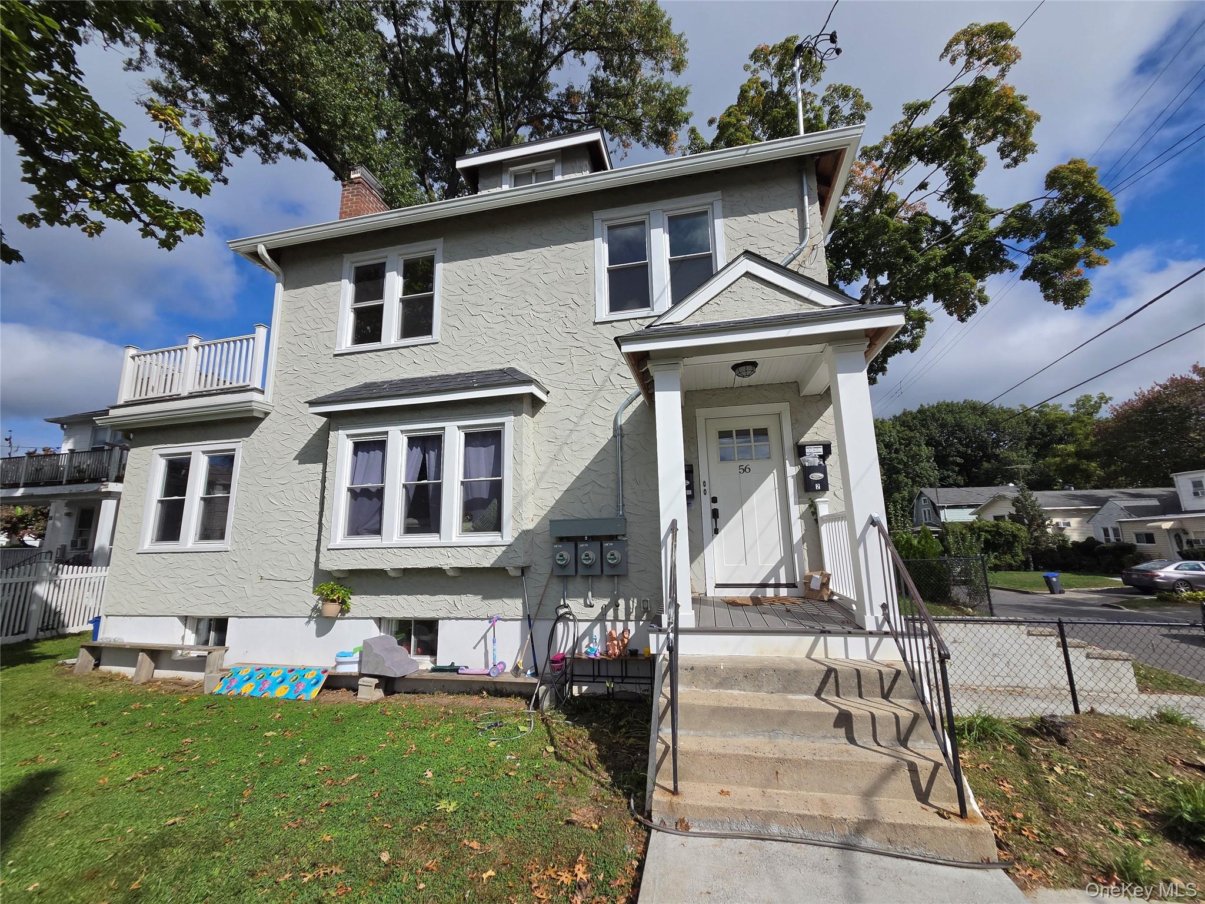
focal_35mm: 13
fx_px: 453
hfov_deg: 106.2
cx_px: 602
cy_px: 452
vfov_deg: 89.9
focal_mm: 2.2
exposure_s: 1/6441
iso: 100
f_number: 2.2
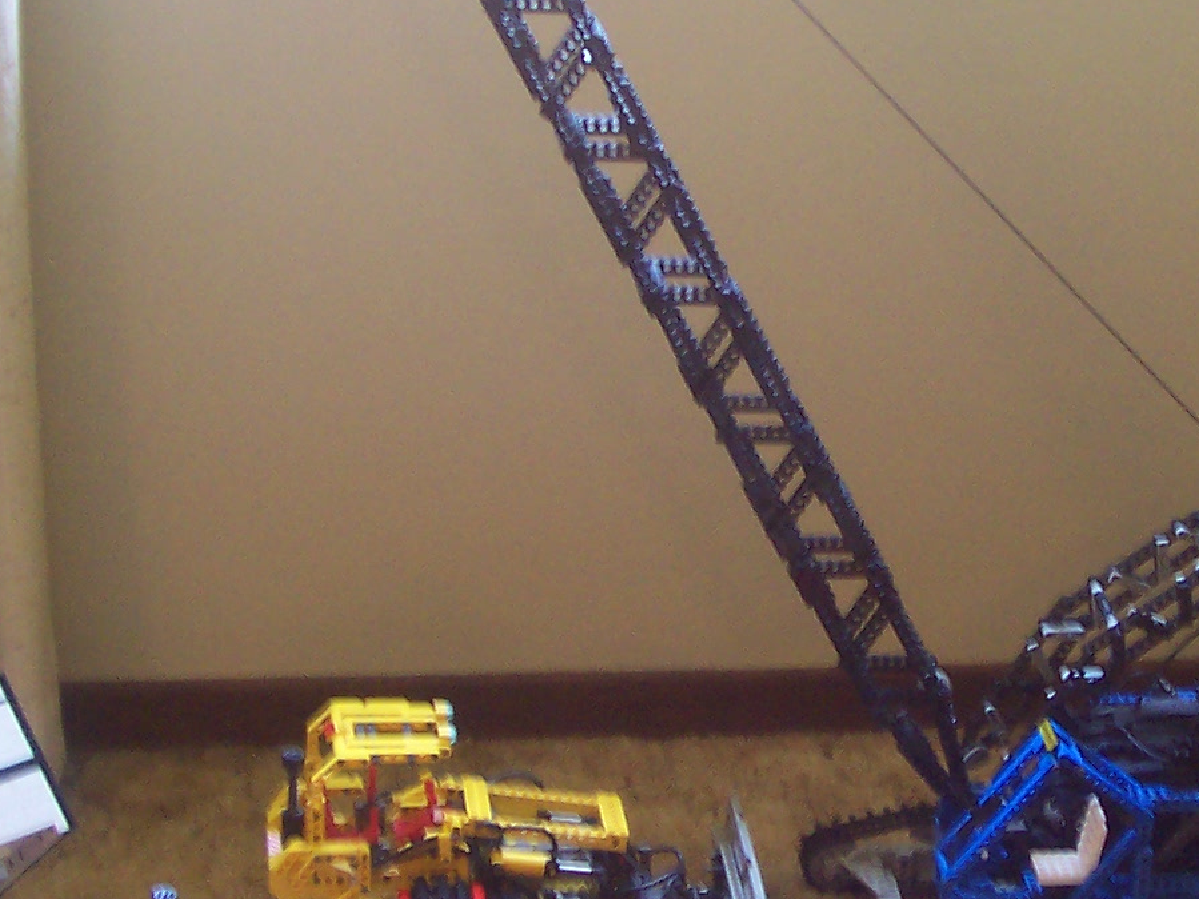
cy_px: 447
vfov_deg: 14.2
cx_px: 951
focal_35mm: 104
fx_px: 3602
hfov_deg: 18.7
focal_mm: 7
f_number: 3
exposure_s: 1/15
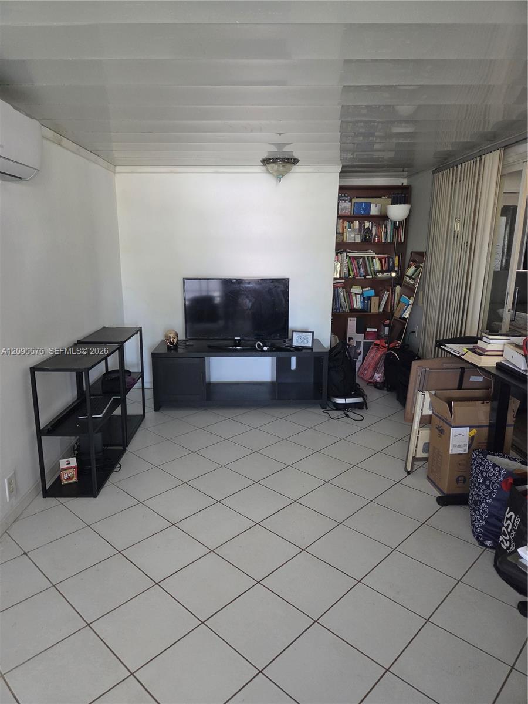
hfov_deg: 58.9
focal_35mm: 23
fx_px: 468
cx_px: 264
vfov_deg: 73.9
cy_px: 352
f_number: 1.8
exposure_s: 1/120
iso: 1000
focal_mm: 5.4
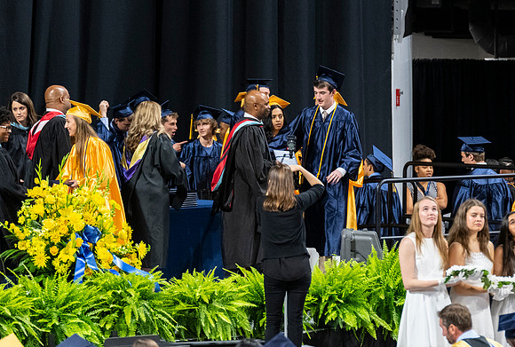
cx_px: 322
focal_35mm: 337
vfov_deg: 4.1
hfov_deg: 6.1
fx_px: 4842
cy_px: 176
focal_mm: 190
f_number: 4
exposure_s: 1/200
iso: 2000
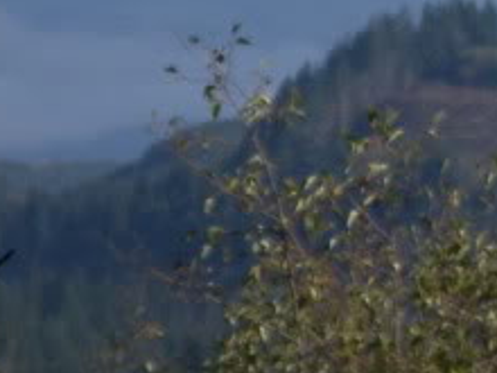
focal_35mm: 872
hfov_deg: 2.3
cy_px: -384
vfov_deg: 1.7
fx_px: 12520
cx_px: 1055
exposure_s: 1/400
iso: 80
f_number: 6
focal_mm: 39
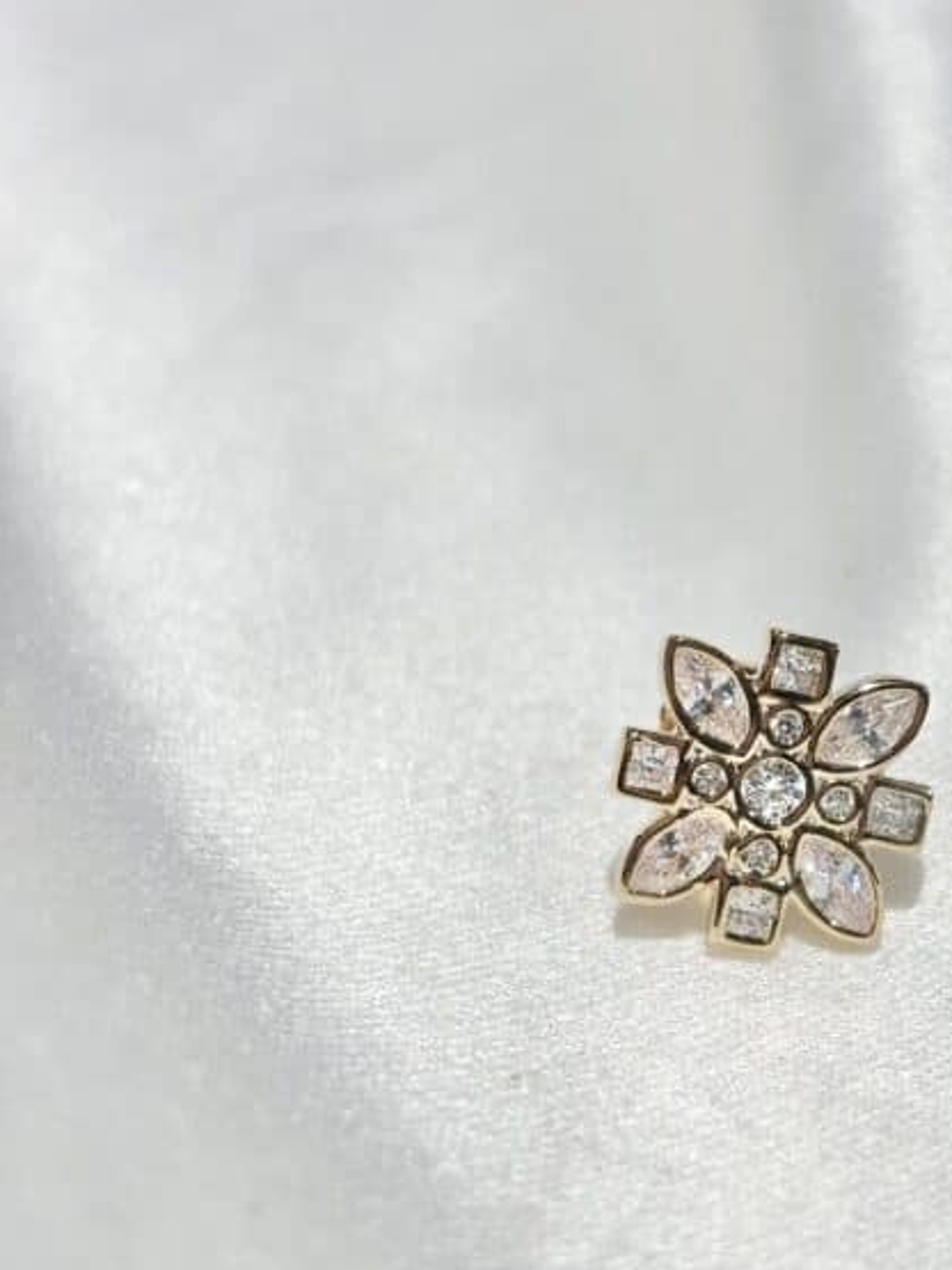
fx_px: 3522
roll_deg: +0.4
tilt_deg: -22.0
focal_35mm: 96
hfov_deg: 15.2
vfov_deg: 20.4
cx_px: 876
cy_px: 744
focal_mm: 5.96
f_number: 1.6
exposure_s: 1/484
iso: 32
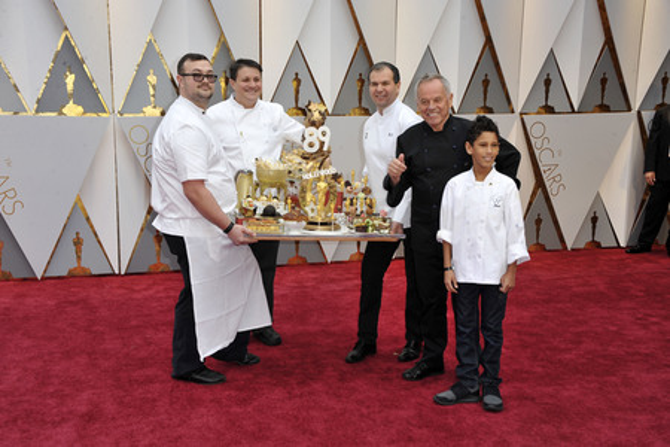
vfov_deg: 28.1
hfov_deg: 41.1
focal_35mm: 48
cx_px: 335
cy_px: 224
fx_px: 893
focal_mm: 48
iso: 640
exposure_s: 1/250
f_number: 8
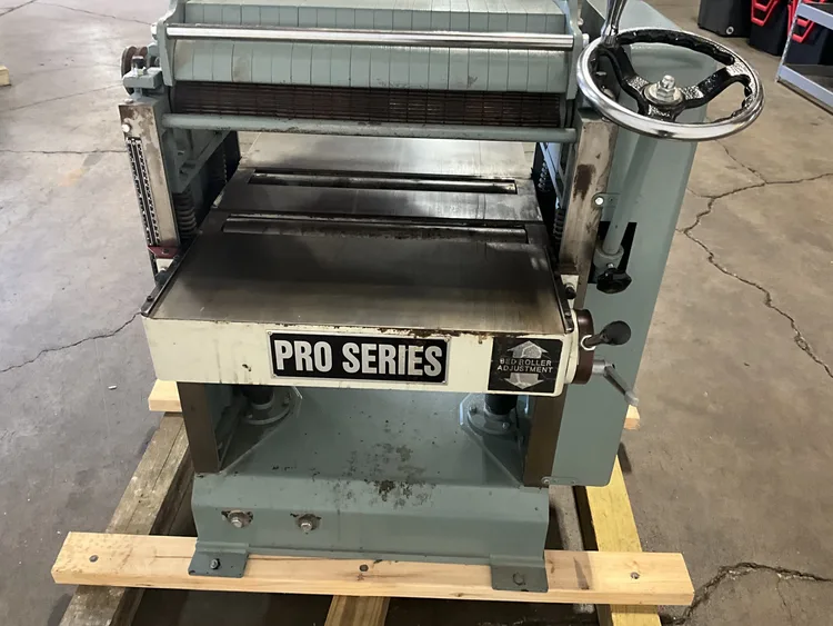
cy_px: 313
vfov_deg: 48.3
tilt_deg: -34.1
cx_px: 416
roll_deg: -1.9
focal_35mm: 29
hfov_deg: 61.6
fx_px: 698
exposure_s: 1/40
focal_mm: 3
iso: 320
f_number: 1.8
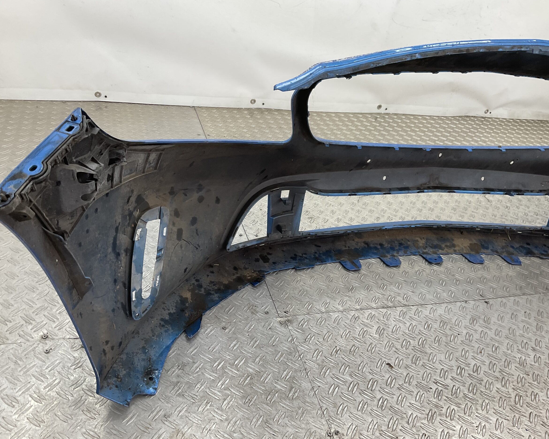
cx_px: 274
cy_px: 223
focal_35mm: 31
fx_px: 504
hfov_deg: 57.2
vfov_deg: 47.1
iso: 40
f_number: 1.8
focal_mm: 3
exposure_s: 1/120
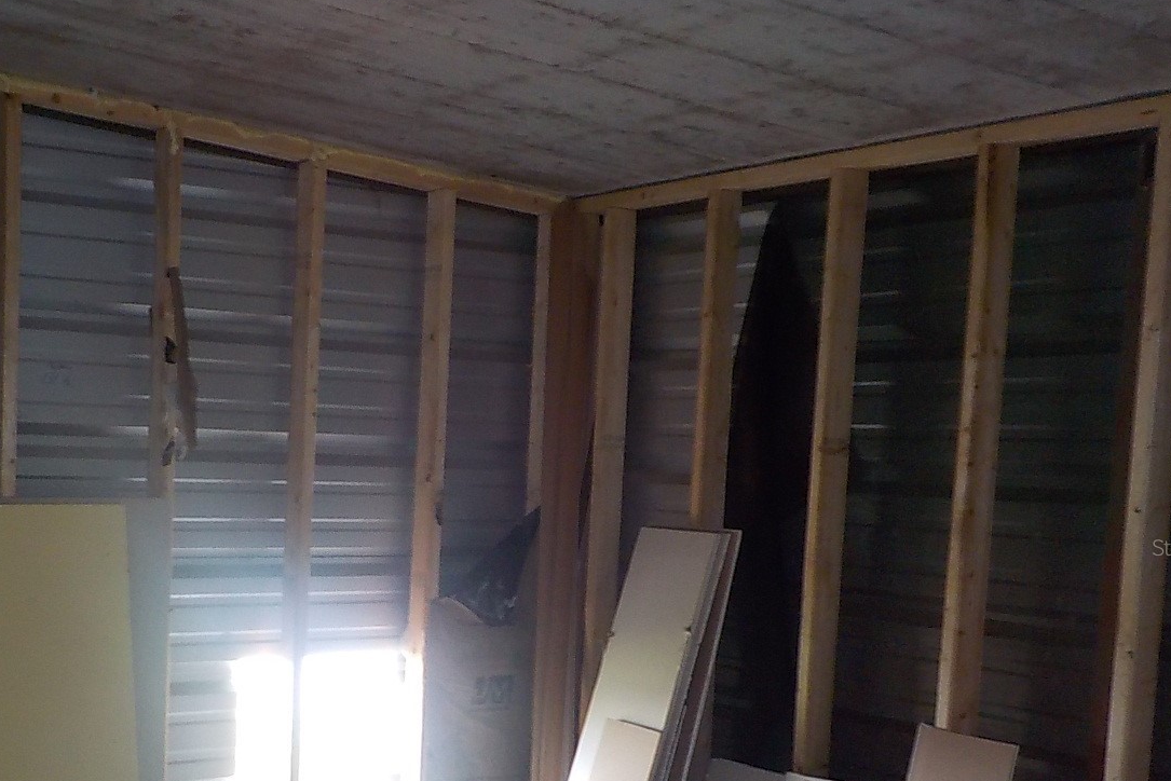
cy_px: 547
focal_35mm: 46
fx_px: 1497
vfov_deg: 29.0
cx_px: 391
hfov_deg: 42.2
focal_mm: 4.1
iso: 250
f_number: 3.3
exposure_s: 1/30
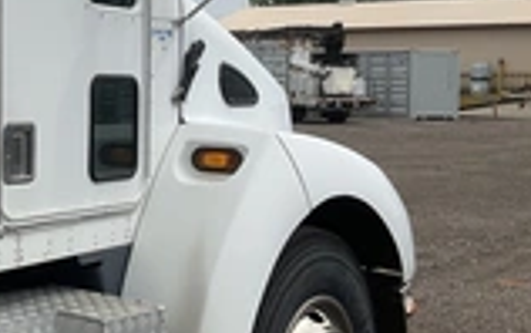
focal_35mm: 78
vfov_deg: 16.7
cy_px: 131
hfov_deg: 24.7
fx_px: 1130
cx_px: -50
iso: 25
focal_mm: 3
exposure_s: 1/2227
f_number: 1.8
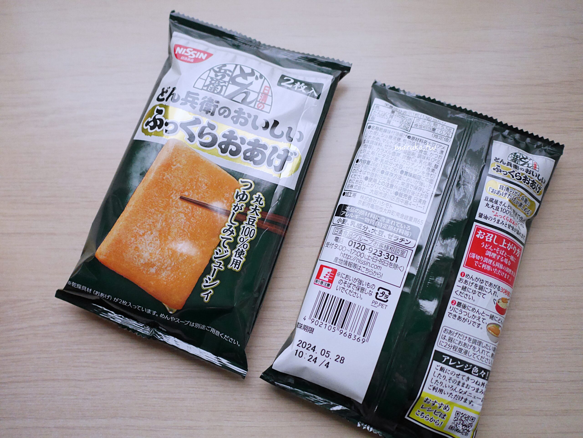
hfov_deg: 59.9
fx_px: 505
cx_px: 292
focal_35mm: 30
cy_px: 219
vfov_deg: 46.8
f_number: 1.8
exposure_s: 1/40
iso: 3200
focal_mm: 15
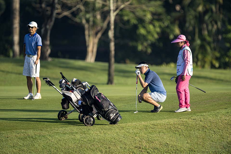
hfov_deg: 5.2
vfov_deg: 3.4
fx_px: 2566
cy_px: 77
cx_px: 116
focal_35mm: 400
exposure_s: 1/1250
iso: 140
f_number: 3.2
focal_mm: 400
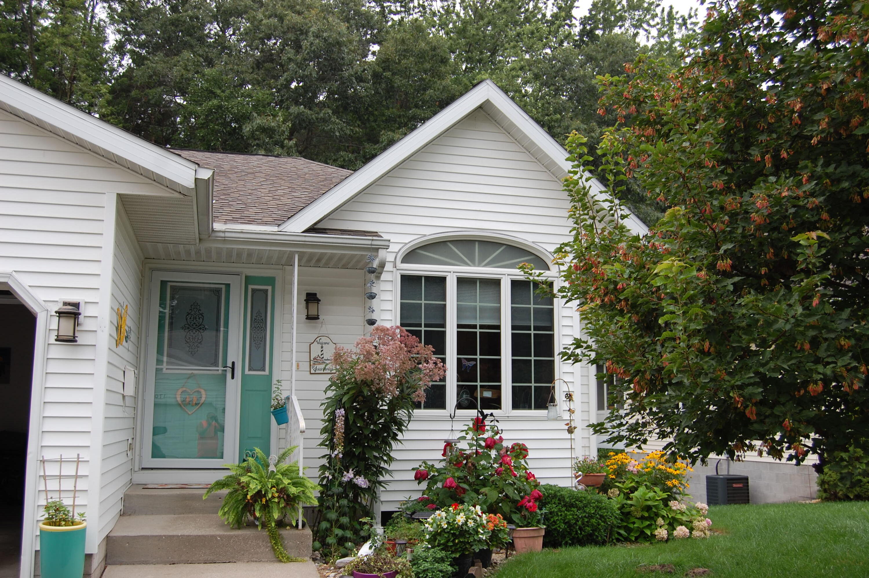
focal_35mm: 36
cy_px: 289
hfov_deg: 53.2
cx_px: 434
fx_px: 868
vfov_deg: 36.8
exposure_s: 1/125
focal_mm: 24
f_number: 5.6
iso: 200
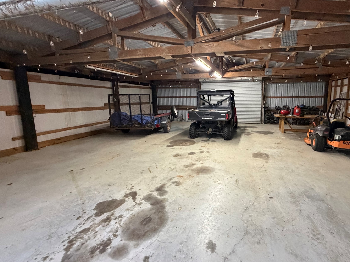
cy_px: 122
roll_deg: +0.3
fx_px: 172
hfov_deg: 89.7
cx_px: 212
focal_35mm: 17
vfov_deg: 74.6
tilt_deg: -8.1
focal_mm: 2.22
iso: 500
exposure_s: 1/60
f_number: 2.2
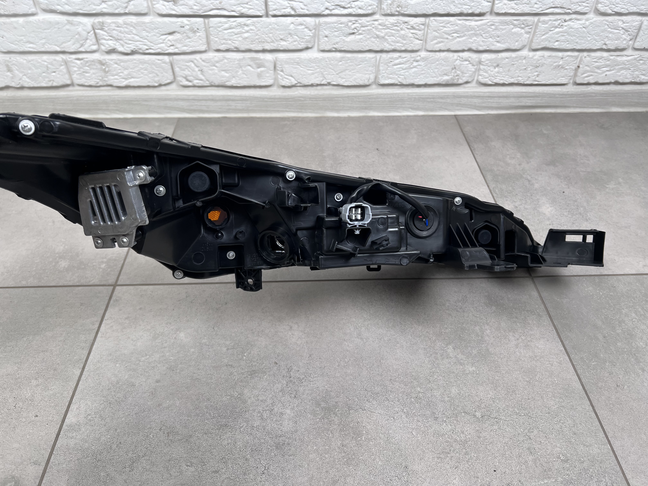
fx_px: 487
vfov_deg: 53.1
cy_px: 243
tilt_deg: -42.6
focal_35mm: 26
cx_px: 324
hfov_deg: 67.3
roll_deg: +1.6
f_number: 1.5
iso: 64
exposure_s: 1/100
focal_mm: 5.7
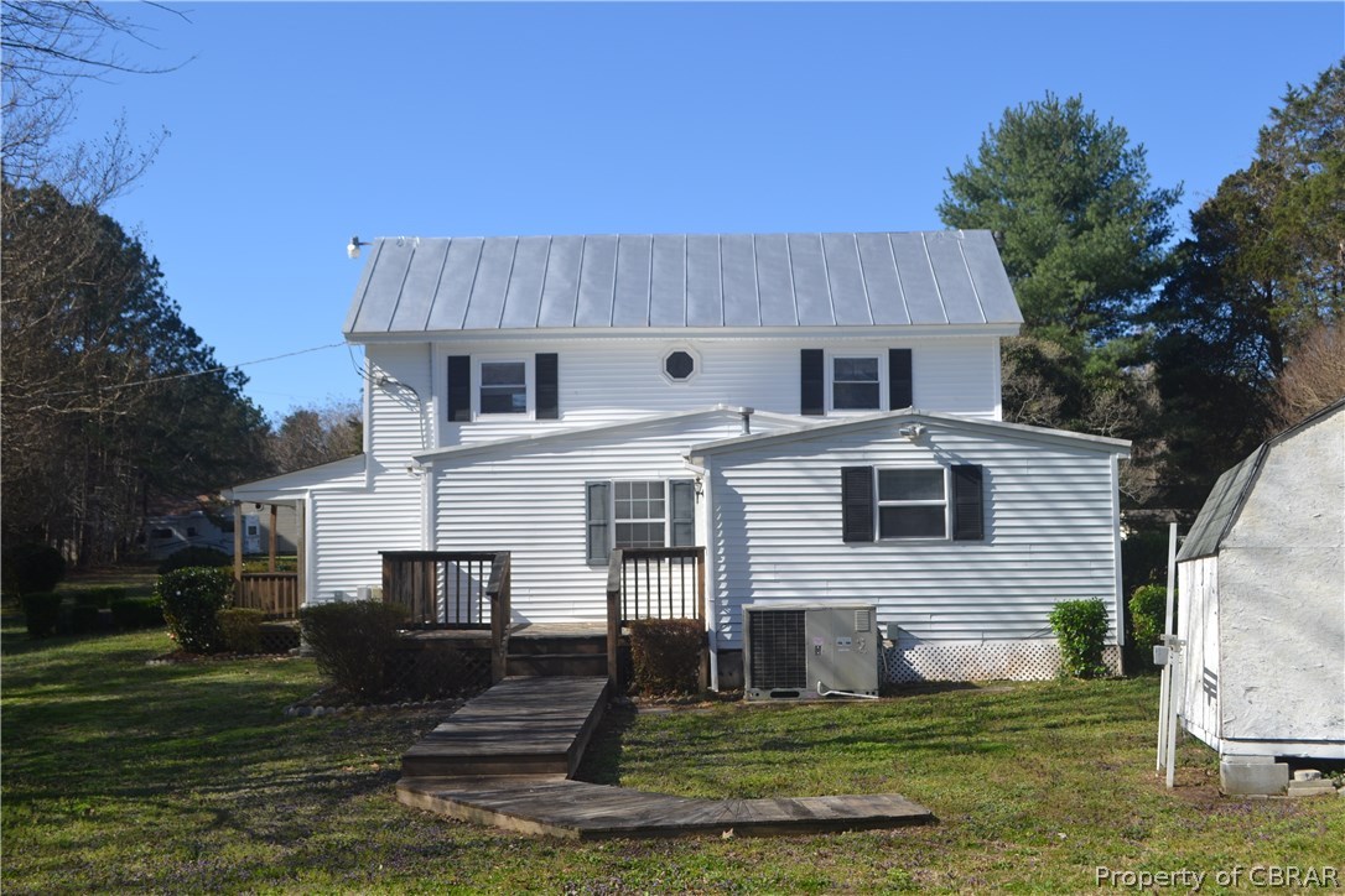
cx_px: 672
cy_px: 448
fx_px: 1457
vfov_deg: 34.2
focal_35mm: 39
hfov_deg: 49.6
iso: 100
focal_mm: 26
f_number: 8
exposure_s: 1/250
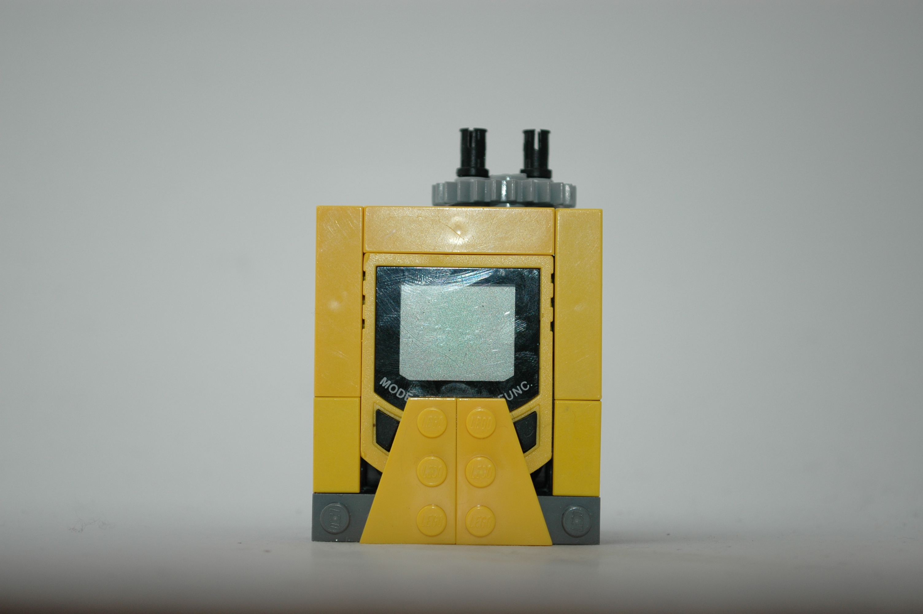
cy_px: 307
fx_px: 2113
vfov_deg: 16.5
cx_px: 462
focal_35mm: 82
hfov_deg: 24.6
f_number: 5.6
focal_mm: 55
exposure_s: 1/60
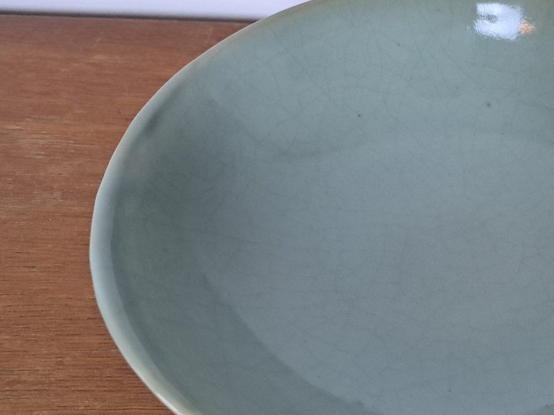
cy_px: 234
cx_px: 473
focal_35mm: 44
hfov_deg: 40.5
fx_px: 704
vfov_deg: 32.8
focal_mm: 5.23
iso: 200
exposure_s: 1/50
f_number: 1.8
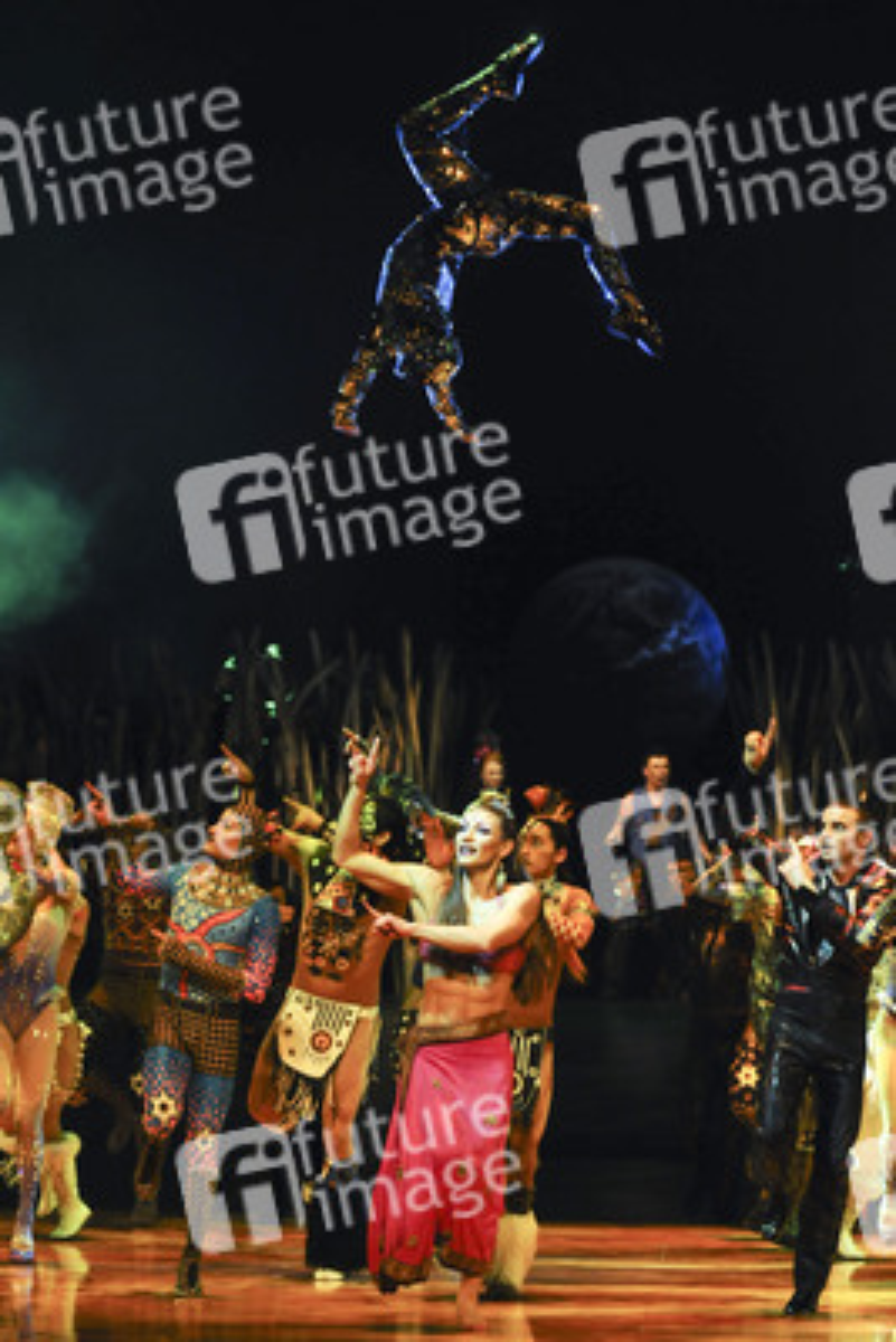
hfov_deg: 11.4
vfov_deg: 17.1
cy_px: 671
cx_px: 448
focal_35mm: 120
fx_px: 4476
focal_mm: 80
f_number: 2.8
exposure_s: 1/250
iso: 1000
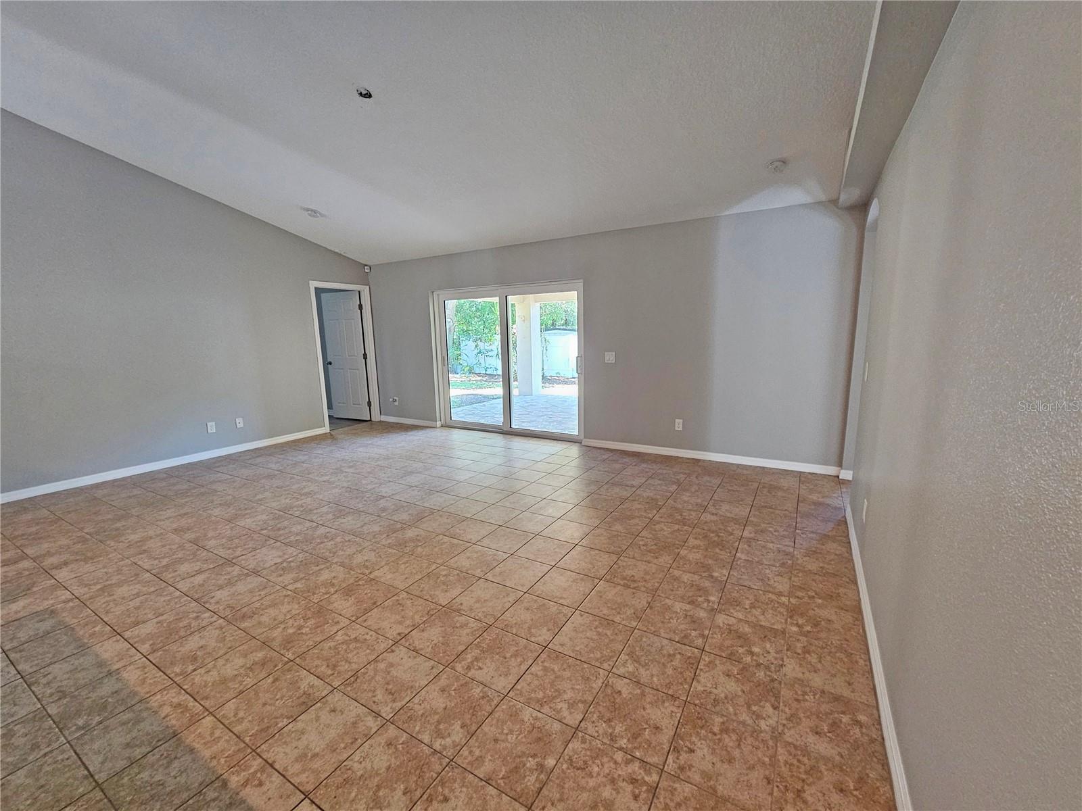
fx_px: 406
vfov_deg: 89.9
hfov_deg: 106.2
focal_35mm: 13
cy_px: 406
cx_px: 541
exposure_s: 1/30
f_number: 2.2
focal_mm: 2.2
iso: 400
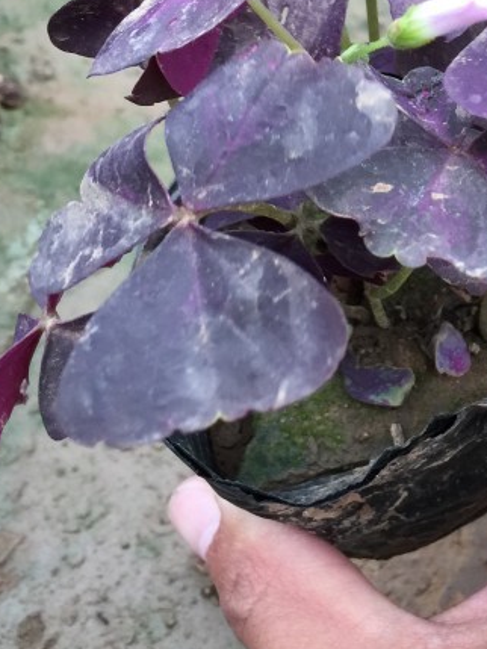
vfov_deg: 26.4
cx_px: 510
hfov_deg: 19.7
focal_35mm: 72
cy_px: 104
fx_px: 1350
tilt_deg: -56.3
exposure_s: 1/33
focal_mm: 4.15
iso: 40
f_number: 2.2
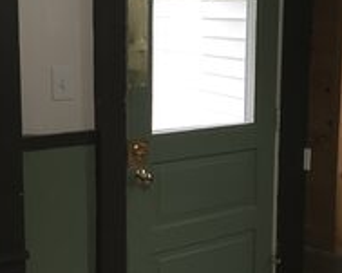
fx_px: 607
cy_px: 105
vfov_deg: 25.3
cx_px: 170
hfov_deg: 31.5
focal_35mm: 60
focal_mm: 4.15
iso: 64
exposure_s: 1/30
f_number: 2.2
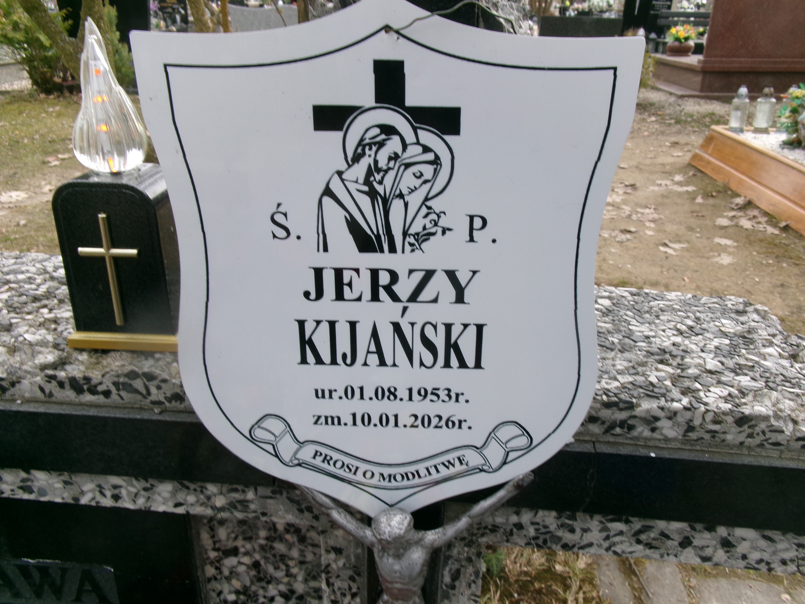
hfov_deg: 63.4
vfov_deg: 49.7
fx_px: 651
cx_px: 402
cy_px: 302
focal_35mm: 28
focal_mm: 5.1
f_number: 10.8
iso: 100
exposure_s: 1/38
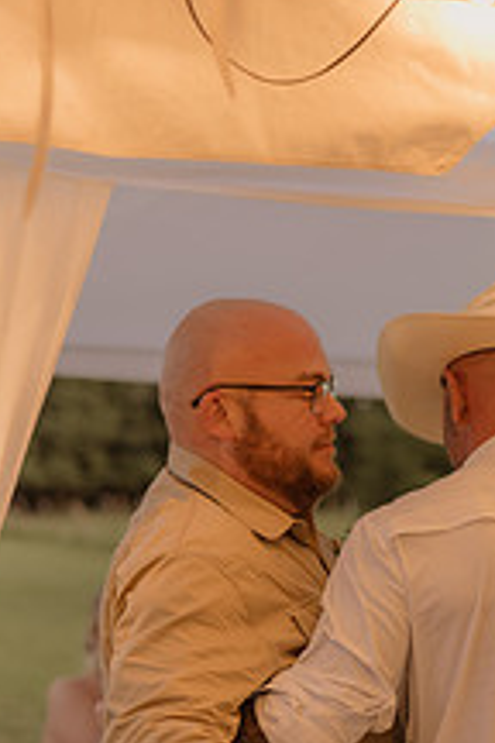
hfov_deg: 18.6
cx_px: 351
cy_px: 616
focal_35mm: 73
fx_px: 1506
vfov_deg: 27.1
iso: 500
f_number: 1.4
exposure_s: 1/160
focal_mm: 35
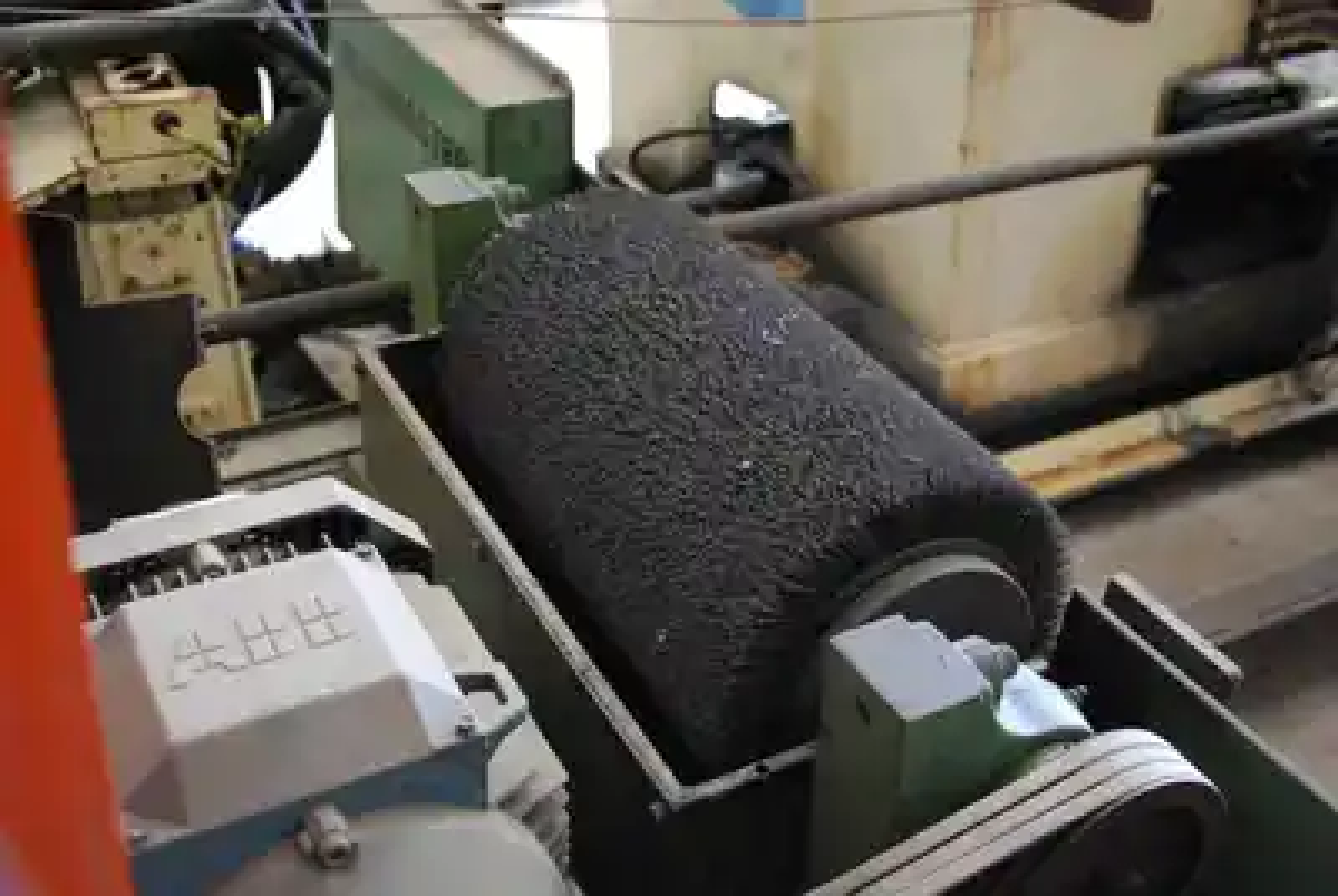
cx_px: 669
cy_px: 448
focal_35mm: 39
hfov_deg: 49.5
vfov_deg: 34.3
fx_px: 1452
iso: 1600
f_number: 4
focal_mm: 26
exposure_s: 1/13
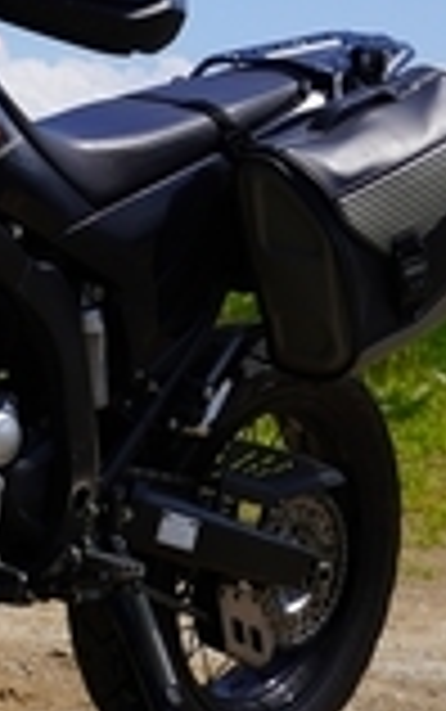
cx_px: -622
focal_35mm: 124
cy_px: -191
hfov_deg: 9.4
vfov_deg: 16.0
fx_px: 2407
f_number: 5.6
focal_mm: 24
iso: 100
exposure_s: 1/800
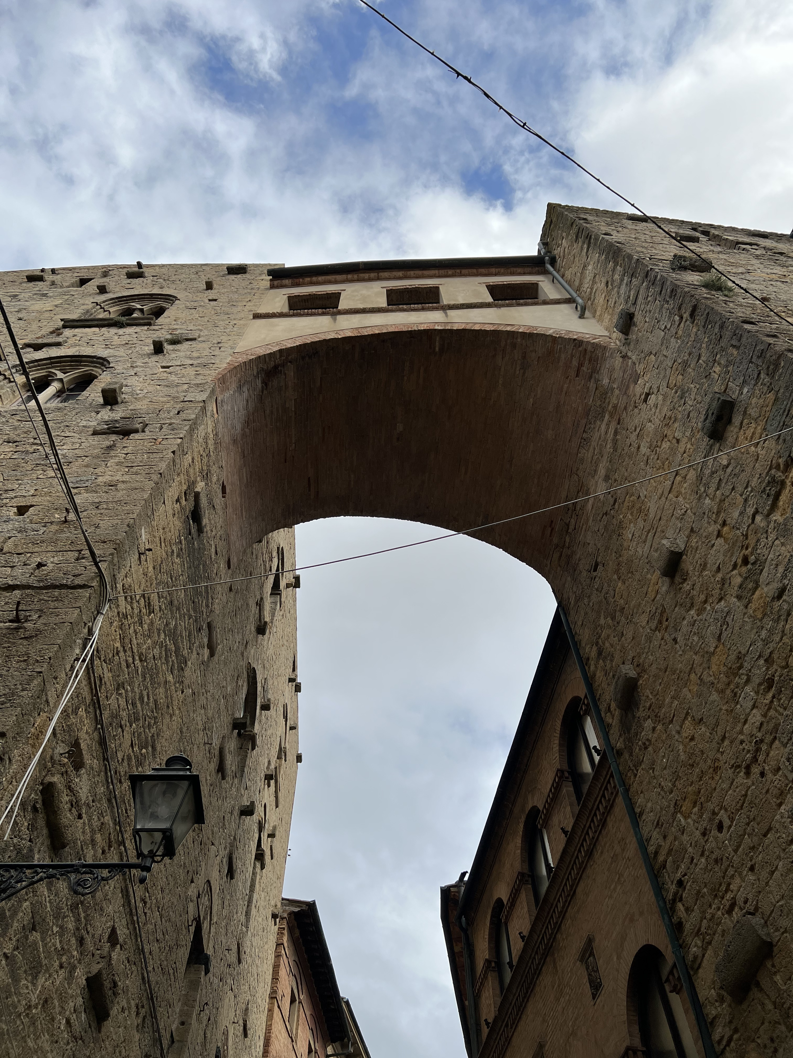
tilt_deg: +60.9
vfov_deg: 67.3
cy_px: 529
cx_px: 396
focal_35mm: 26
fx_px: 794
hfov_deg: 53.1
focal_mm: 5.7
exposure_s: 1/5882
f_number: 1.5
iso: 50
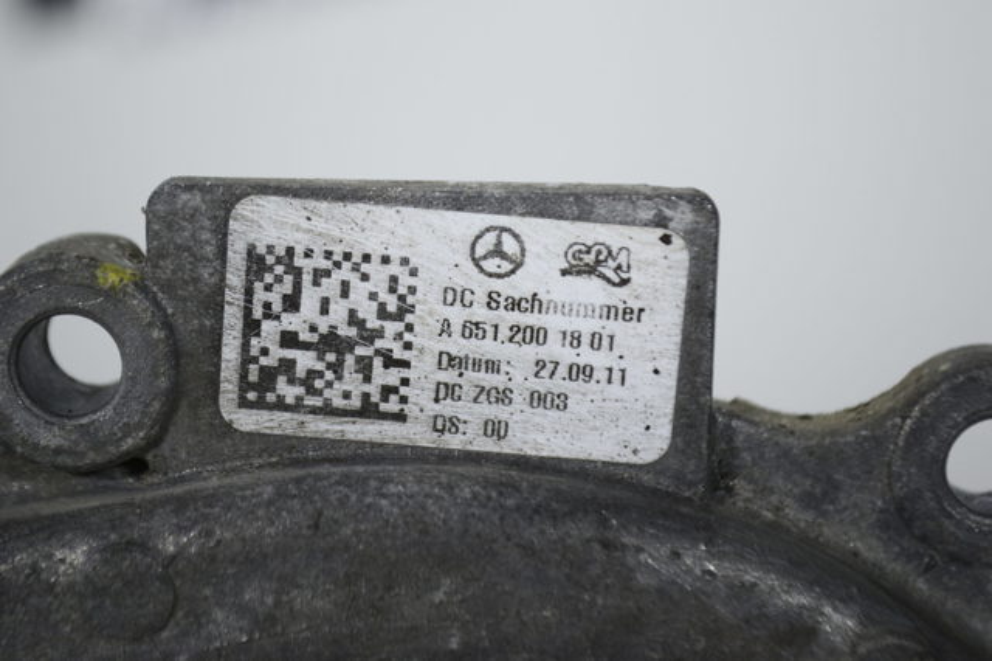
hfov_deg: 24.6
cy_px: 330
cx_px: 496
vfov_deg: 16.5
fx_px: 2272
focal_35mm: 82
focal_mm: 55
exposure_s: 1/160
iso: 400
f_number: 5.6
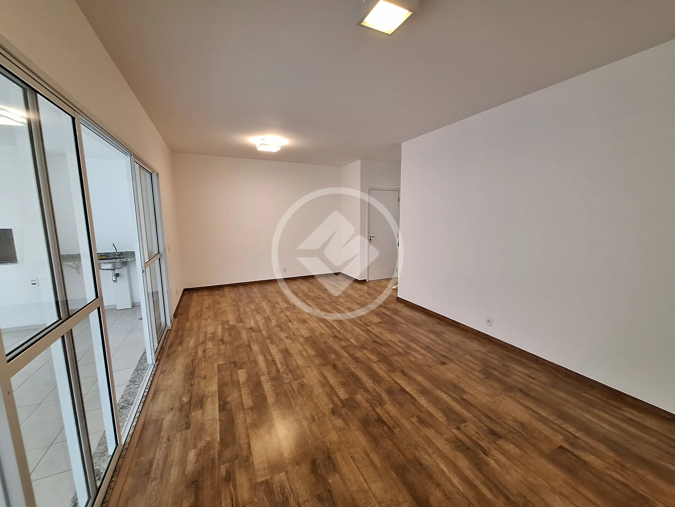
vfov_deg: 89.9
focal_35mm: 13
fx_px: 253
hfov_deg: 106.2
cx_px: 338
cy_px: 254
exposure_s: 1/30
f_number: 2.2
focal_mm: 1.74
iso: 160
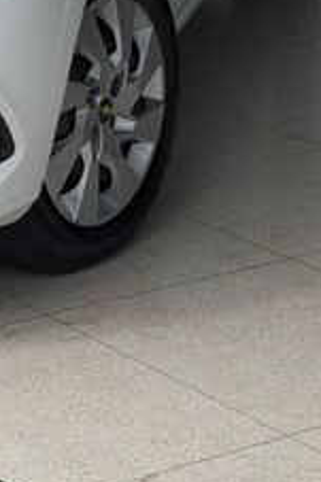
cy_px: -117
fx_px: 2264
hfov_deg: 7.9
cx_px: -223
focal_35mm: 169
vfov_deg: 11.9
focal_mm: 6.76
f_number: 1.78
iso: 64
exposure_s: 1/6536
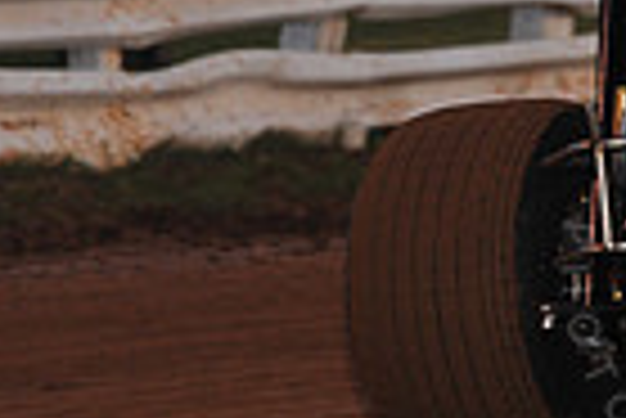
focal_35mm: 647
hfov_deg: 3.2
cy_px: -153
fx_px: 11262
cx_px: 829
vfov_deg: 2.1
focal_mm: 155
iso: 1000
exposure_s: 1/320
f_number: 5.6
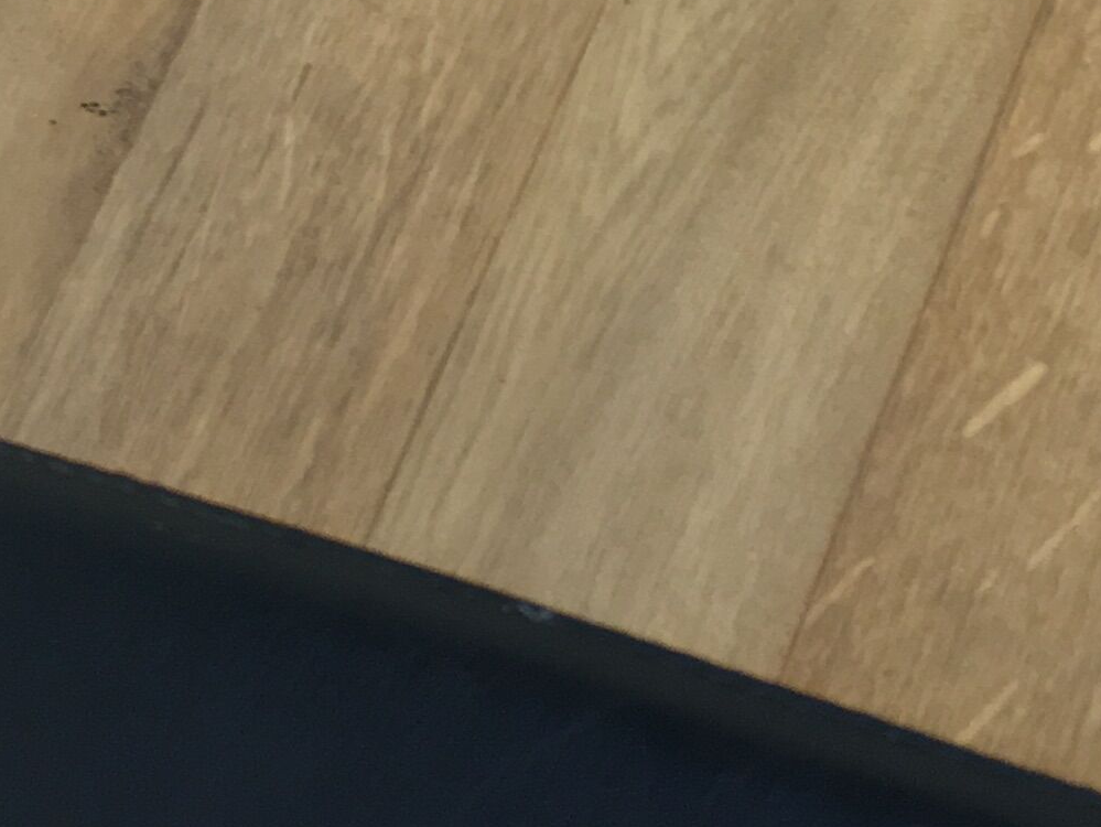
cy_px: -608
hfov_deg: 16.7
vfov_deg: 11.8
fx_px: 3723
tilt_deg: -51.9
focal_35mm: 117
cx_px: 260
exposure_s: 1/33
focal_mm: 4.15
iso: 80
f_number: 2.2
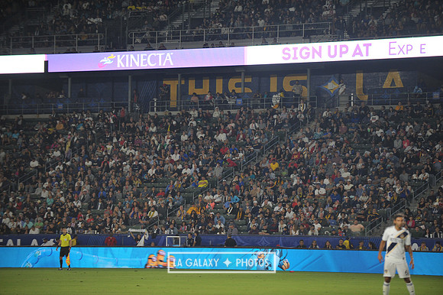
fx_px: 2091
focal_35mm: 170
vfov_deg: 8.1
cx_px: 222
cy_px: 148
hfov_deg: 12.1
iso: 1250
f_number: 2.8
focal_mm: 170
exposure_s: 1/800
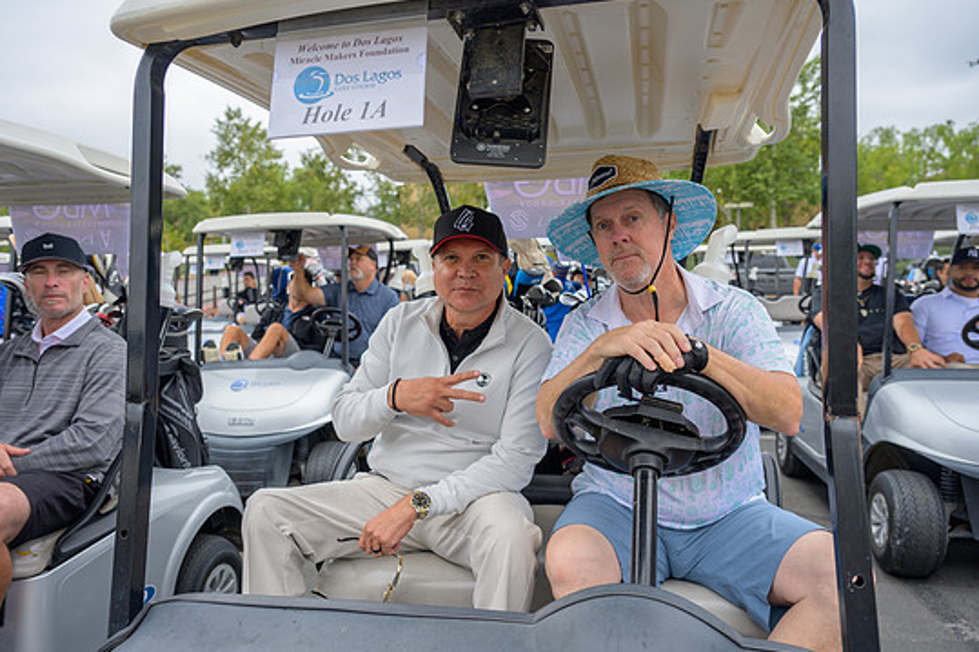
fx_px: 761
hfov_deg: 65.5
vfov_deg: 46.4
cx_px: 470
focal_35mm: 28
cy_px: 337
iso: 100
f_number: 4
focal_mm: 26
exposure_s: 1/200
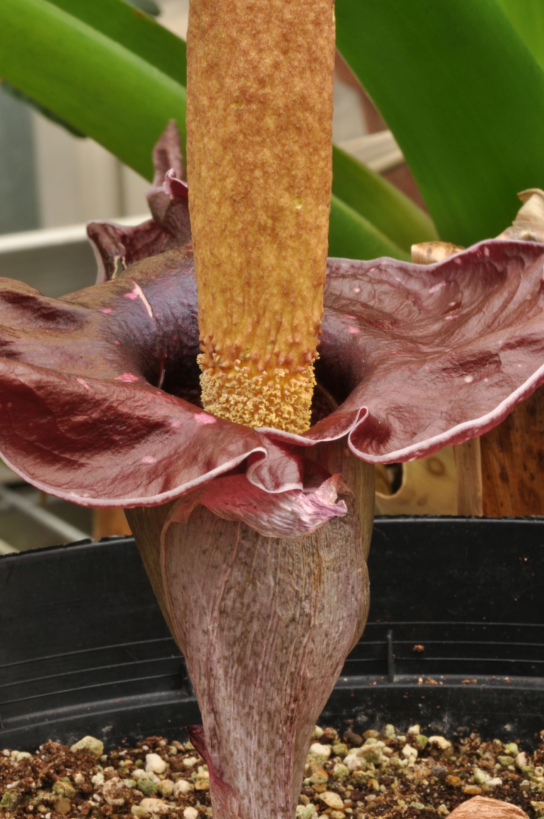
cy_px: 410
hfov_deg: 8.7
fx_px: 3580
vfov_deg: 13.1
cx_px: 272
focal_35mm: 158
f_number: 22
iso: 200
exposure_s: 2.5
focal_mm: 105
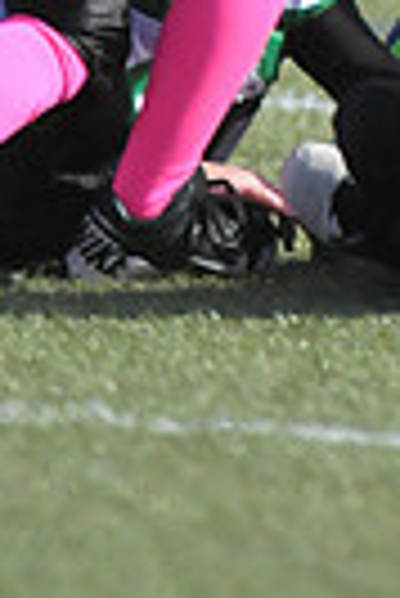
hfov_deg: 0.5
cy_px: -468
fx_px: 43367
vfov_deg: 0.8
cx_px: 654
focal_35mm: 2609
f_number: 4
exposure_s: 1/6400
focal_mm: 400
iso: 1600
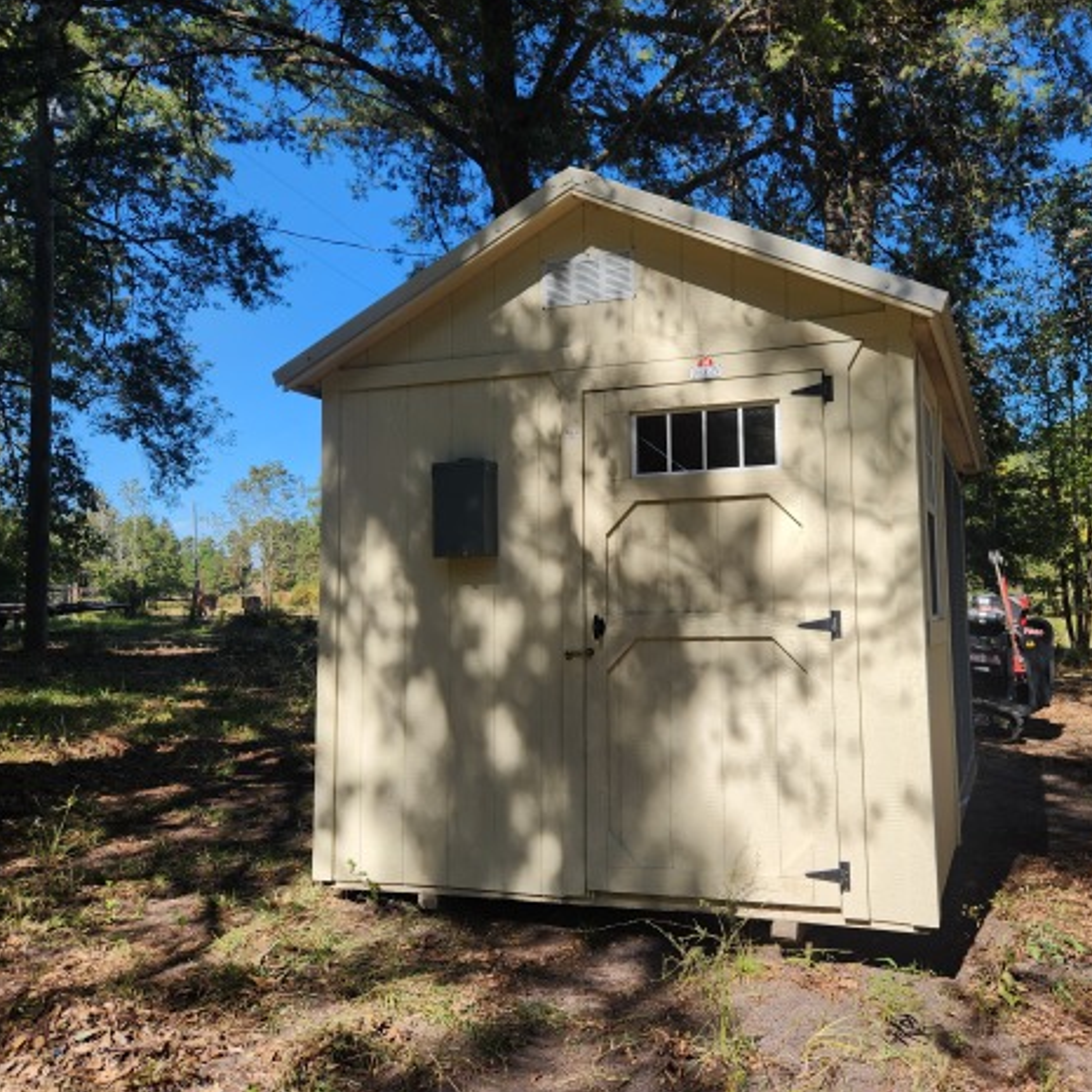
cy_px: 531
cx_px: 669
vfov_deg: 57.3
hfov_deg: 56.7
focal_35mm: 28
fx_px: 999
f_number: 1.8
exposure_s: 1/1108
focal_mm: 5.4
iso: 20
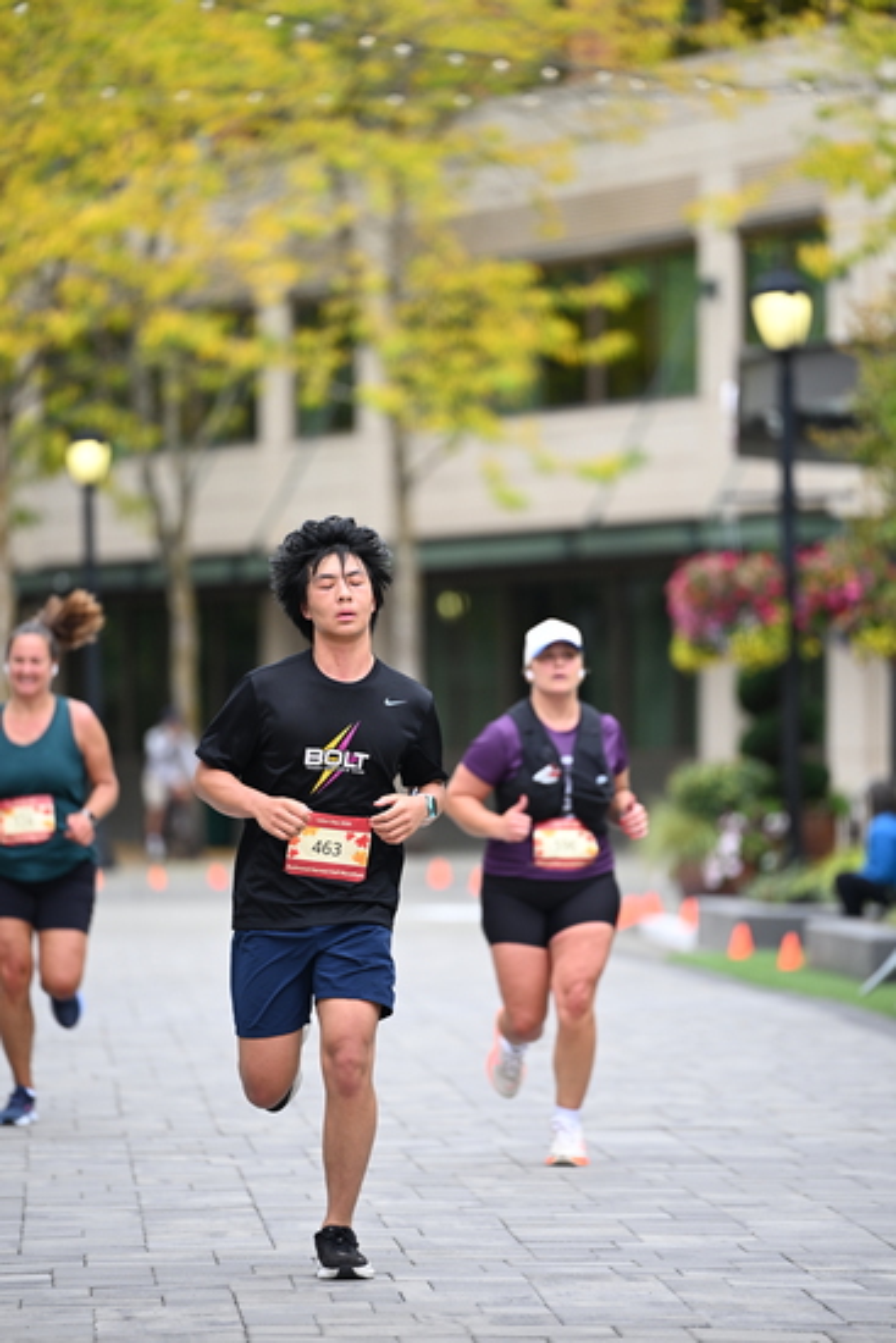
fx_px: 7461
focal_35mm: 200
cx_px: 448
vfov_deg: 10.3
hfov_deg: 6.9
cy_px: 672
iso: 640
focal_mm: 200
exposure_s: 1/1600
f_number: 2.8
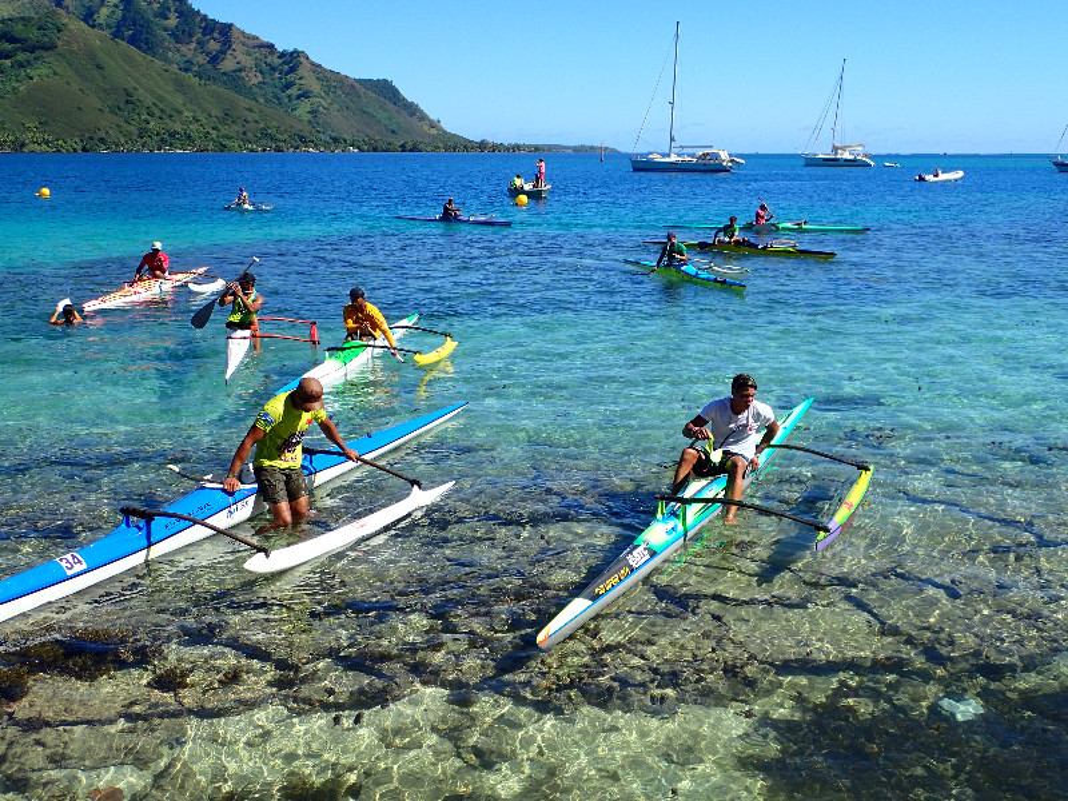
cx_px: 534
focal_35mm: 38
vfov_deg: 37.7
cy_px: 400
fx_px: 1172
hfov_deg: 49.0
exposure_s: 1/800
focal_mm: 6.86
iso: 100
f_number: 3.5
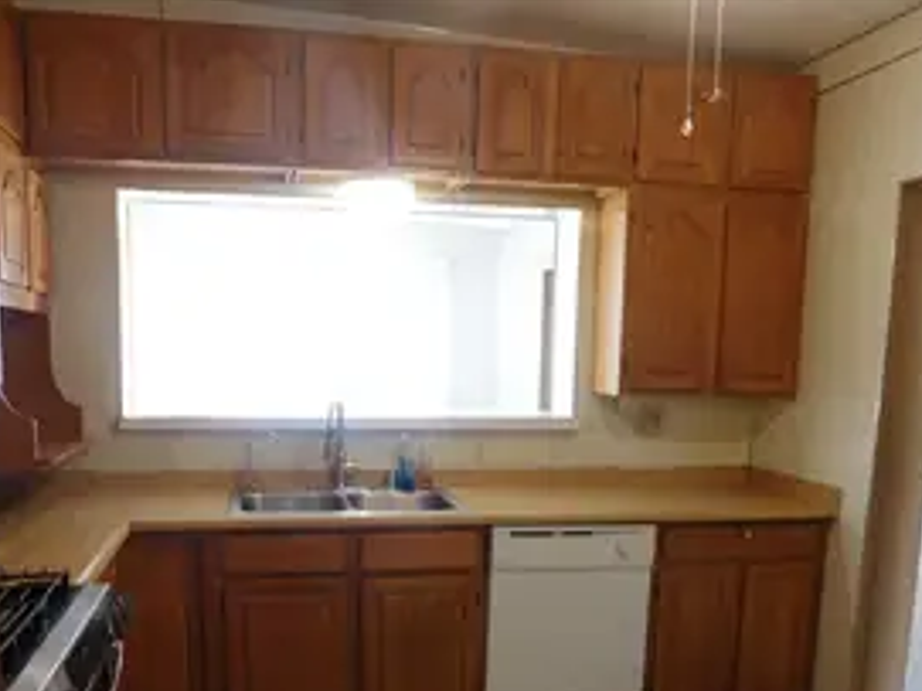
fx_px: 905
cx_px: 415
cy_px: 504
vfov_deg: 40.8
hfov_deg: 53.9
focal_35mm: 34
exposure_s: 1/30
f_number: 3
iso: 125
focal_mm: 4
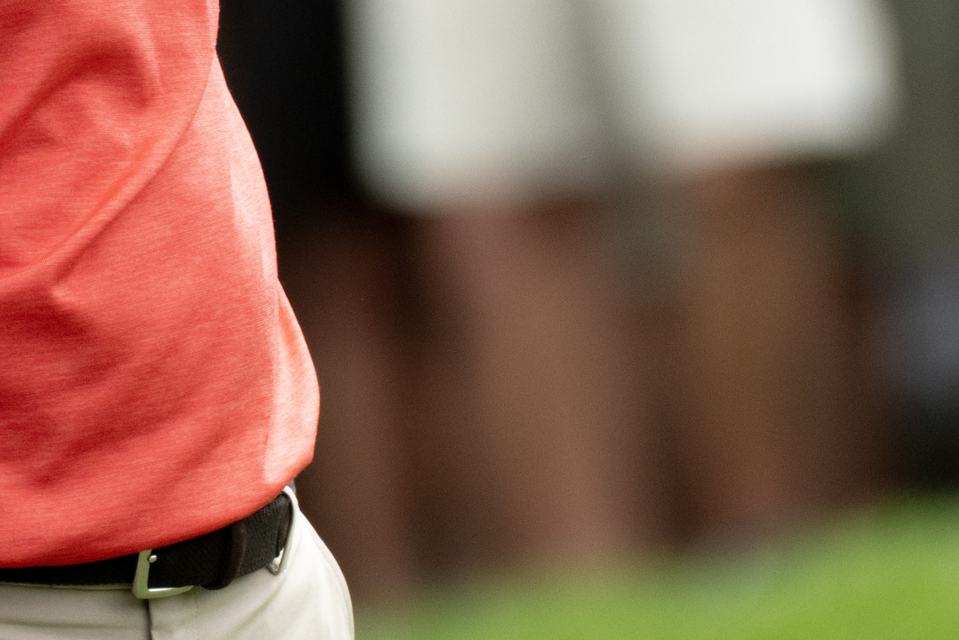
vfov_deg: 0.7
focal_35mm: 1977
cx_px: 476
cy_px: -268
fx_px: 52665
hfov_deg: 1.0
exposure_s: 1/1000
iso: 640
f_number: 5.6
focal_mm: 460
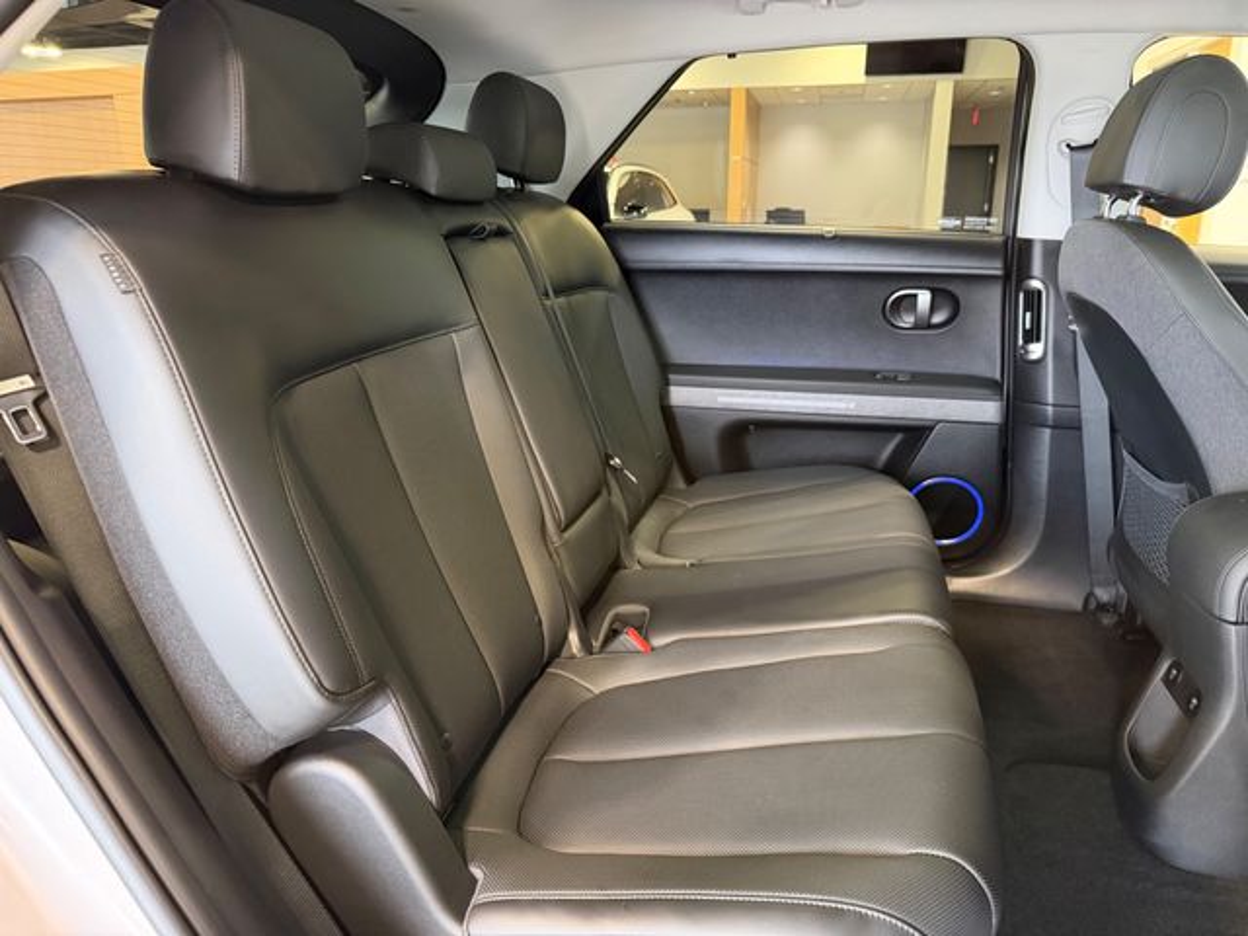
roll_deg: +0.4
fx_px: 865
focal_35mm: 24
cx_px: 624
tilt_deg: -16.7
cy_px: 468
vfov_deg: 56.8
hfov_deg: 71.6
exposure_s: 1/40
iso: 800
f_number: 1.78
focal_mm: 6.76
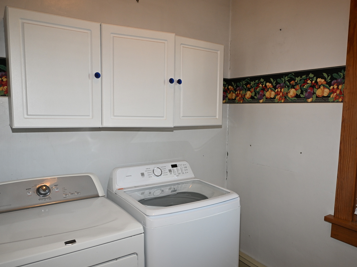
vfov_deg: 46.7
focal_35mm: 30
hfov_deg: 59.6
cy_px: 146
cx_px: 207
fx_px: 310
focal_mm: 14.5
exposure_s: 1/60
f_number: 4
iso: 320
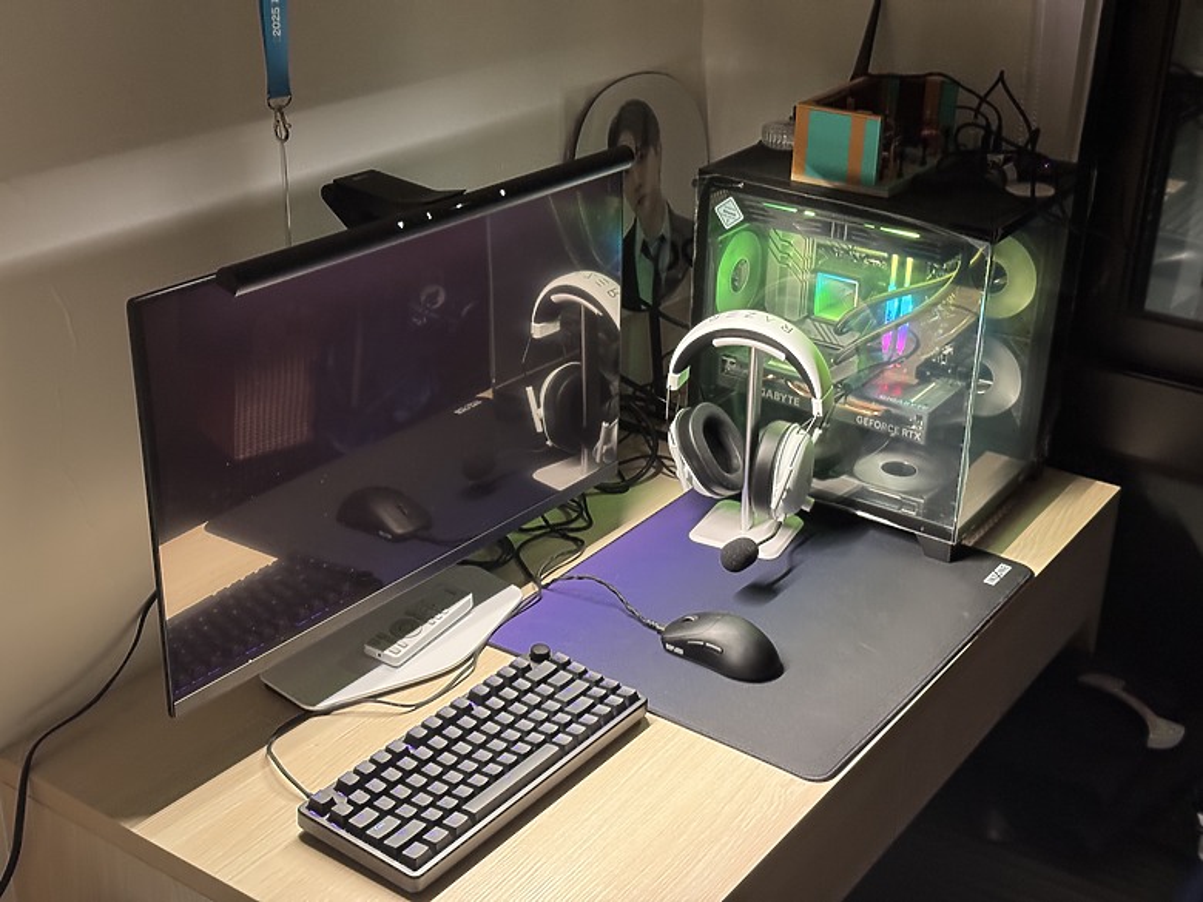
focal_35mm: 48
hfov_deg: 39.7
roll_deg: +0.1
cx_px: 602
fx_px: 1668
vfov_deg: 30.3
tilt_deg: -25.8
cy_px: 451
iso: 500
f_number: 1.78
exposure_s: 1/30
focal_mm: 6.76
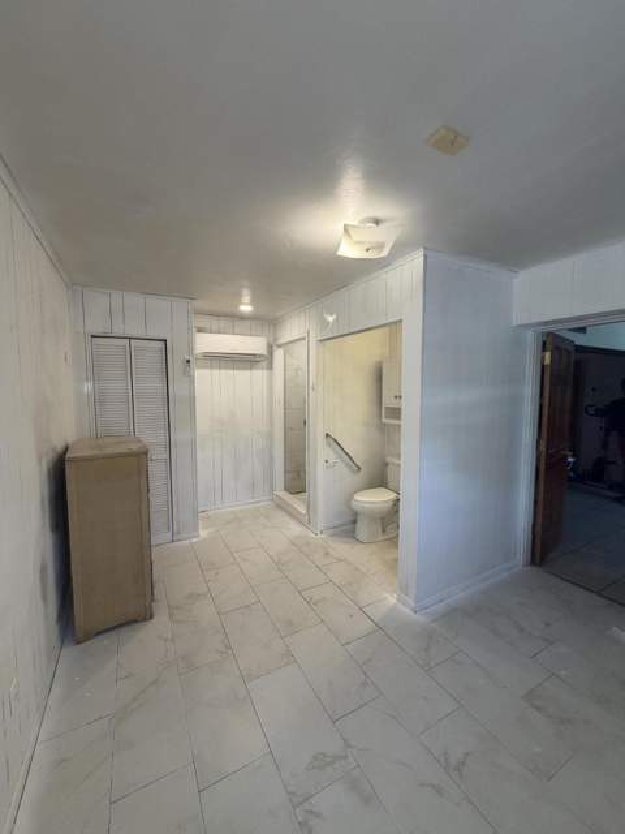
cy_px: 417
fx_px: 337
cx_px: 312
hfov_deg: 85.7
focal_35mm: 14
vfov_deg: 102.1
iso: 200
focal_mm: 2.22
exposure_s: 1/60
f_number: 2.2
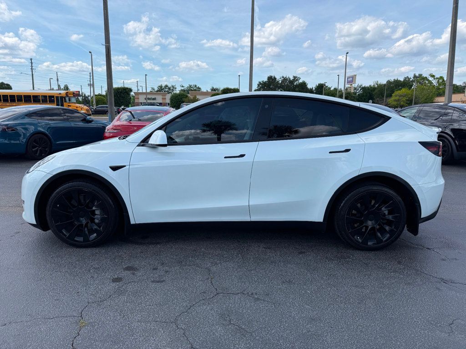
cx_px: 233
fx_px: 323
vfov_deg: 56.8
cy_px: 174
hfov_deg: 71.6
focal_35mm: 24
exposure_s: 1/3953
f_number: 1.78
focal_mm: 6.76
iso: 80
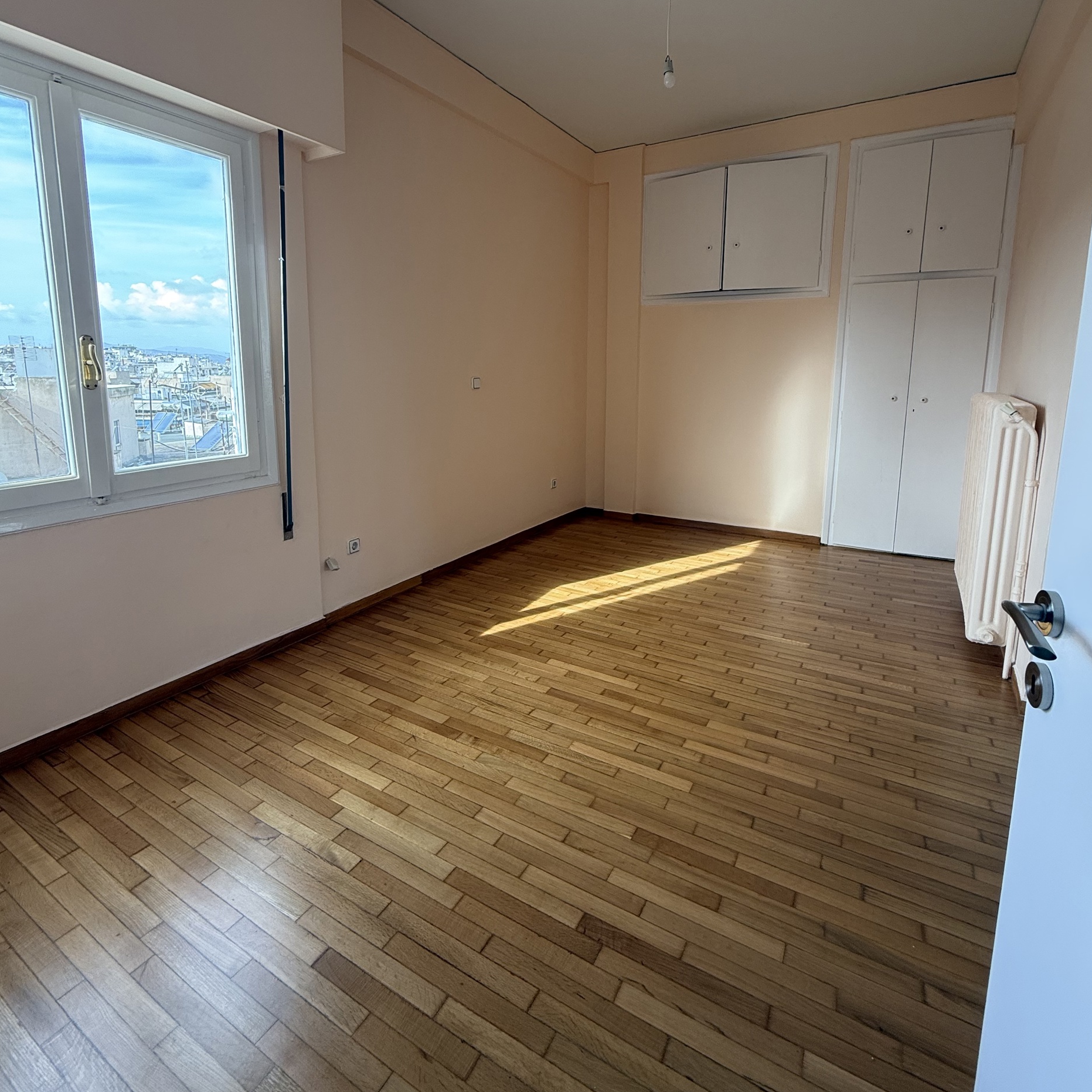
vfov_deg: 83.3
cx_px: 543
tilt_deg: -8.1
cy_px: 459
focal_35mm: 17
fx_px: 607
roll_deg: -0.6
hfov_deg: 84.0
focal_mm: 2.22
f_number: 2.2
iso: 64
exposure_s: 1/99
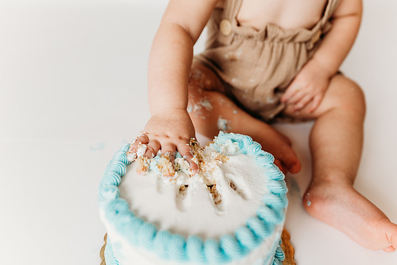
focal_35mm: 24
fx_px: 265
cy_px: 132
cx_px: 198
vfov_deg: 53.2
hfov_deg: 73.7
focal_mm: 24
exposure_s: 1/200
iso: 100
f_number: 2.8
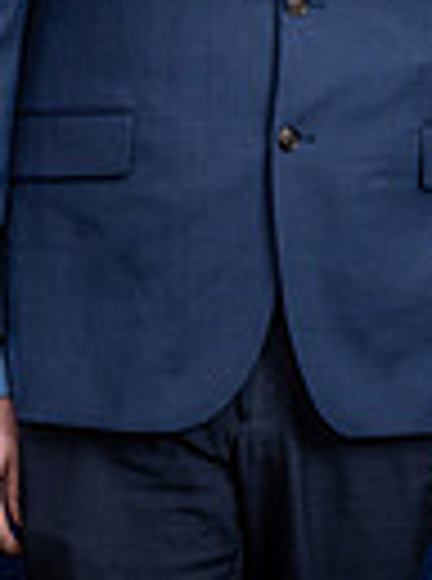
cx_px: 208
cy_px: -298
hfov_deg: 5.7
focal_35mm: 260
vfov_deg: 7.5
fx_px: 4348
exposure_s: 1/125
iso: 160
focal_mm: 50
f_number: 7.1
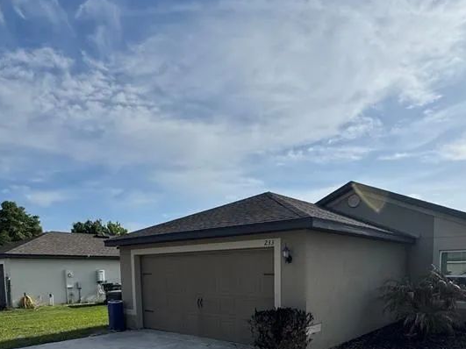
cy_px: 306
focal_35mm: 27
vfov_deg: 46.9
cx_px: 250
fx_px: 363
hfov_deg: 65.3
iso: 50
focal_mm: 2.22
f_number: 2.2
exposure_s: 1/2028
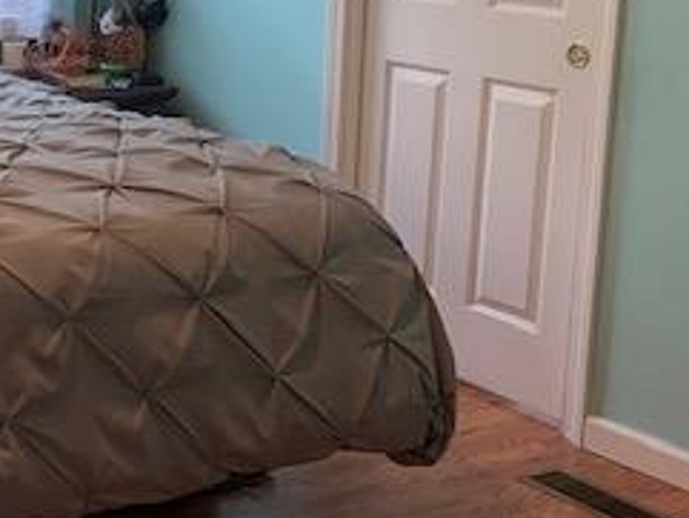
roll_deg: -1.1
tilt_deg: -10.4
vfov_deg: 21.0
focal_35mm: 69
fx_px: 1374
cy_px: 94
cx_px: -163
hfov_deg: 25.0
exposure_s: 1/60
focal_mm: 4.25
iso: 50
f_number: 1.8
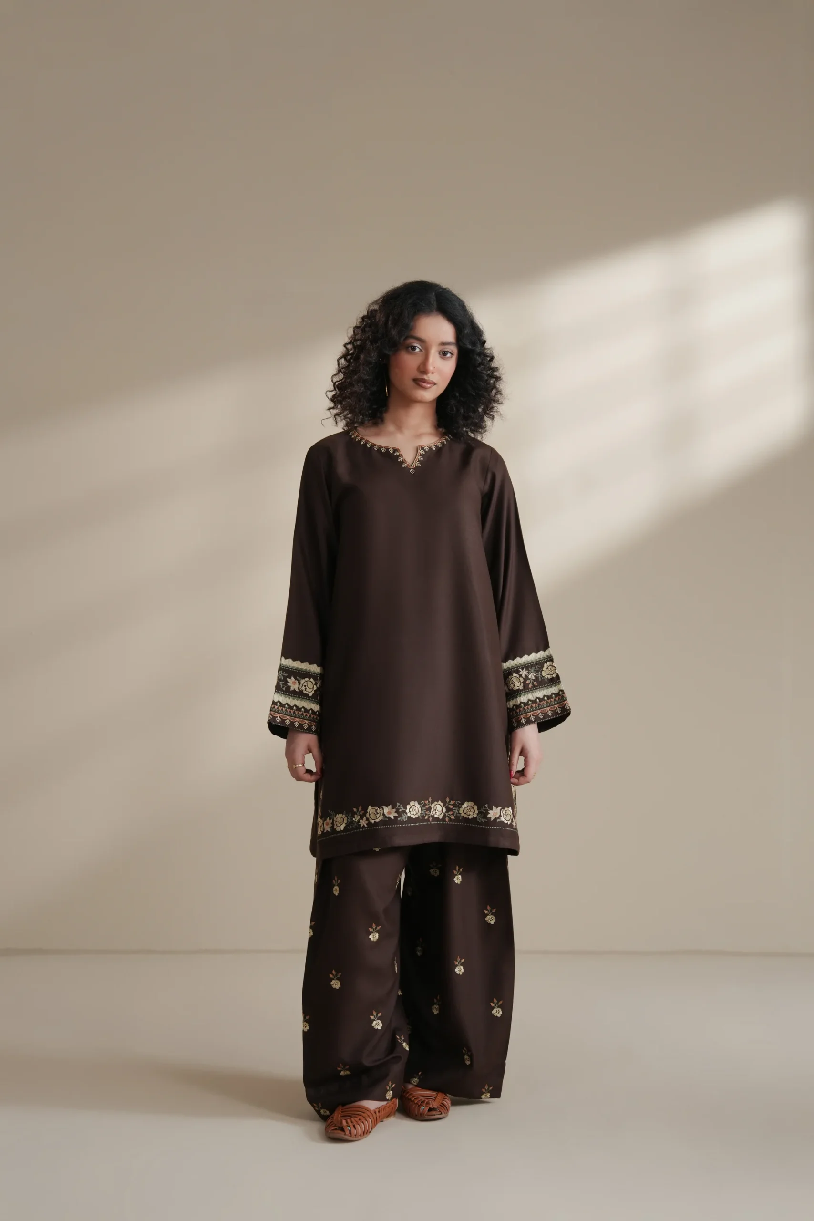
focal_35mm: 70
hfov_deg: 19.5
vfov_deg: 28.8
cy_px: 610
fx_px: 2374
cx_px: 407
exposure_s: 1/250
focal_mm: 70
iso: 500
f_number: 3.5
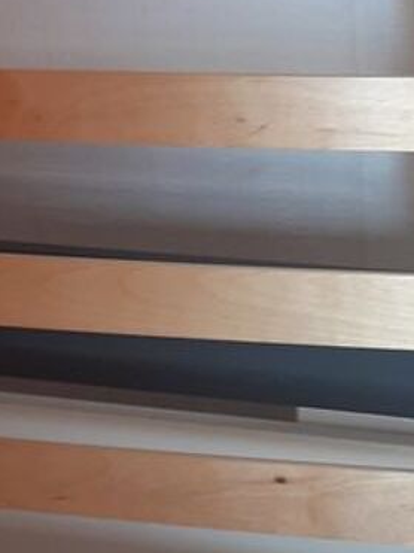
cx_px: -186
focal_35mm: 97
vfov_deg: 18.6
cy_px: -195
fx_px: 1548
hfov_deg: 14.3
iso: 50
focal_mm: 3.6
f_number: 1.9
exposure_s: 1/50
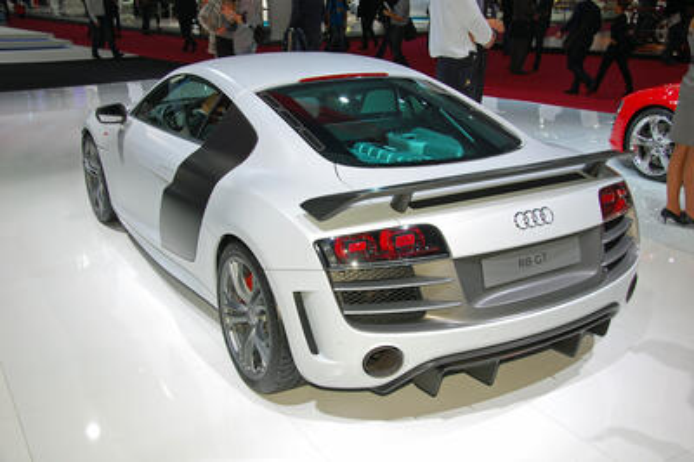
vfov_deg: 35.4
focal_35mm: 38
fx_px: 722
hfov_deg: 51.3
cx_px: 347
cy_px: 231
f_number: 5.6
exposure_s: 1/125
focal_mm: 25
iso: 200
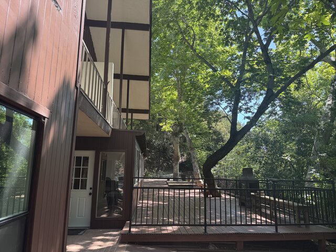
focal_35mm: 24
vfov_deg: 56.8
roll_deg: -0.9
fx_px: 233
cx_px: 168
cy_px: 126
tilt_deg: +9.0
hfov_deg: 71.6
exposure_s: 1/412
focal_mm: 6.76
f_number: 1.78
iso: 80
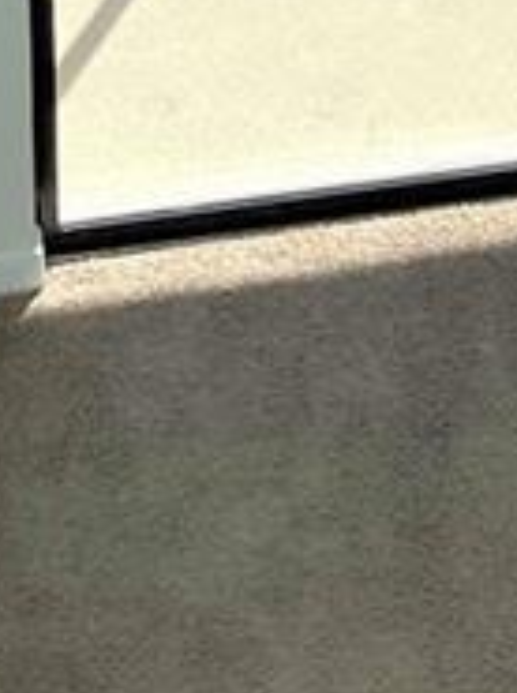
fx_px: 3377
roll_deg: -3.3
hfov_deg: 8.6
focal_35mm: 169
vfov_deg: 9.7
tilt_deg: -20.5
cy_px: -1221
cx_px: 671
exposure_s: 1/1323
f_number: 1.6
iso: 32
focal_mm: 5.1
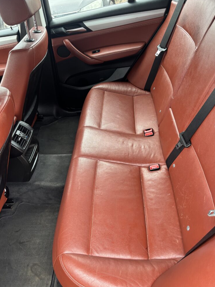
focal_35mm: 27
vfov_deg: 65.3
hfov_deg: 51.4
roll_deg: +10.2
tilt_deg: -40.6
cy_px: 141
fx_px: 223
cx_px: 105
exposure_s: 1/121
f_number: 1.6
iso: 100
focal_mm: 5.96
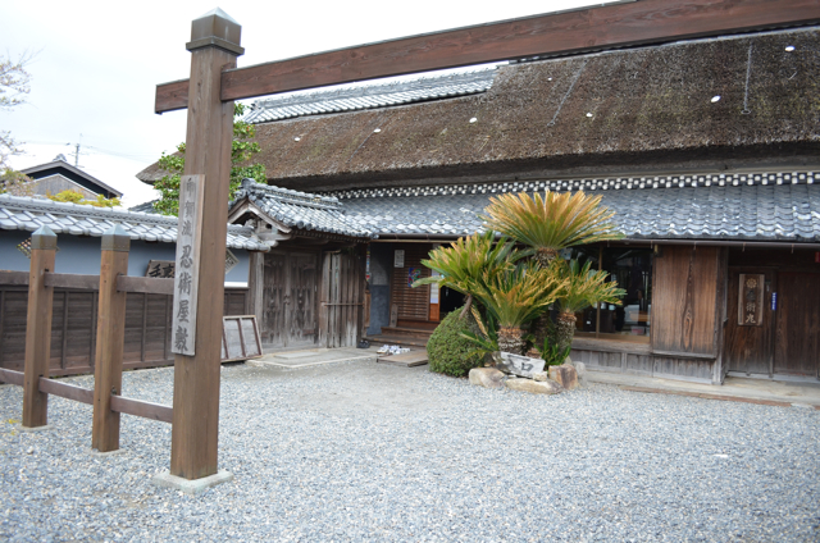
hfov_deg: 67.5
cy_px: 272
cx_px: 410
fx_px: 614
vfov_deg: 47.7
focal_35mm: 27
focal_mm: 18
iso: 400
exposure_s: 1/500
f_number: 3.5
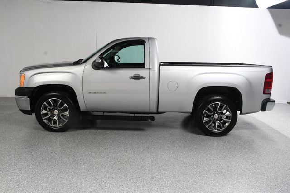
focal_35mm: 30
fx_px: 242
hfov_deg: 62.0
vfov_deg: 43.6
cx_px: 145
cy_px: 96
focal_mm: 20
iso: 100
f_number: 10
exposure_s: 1/160
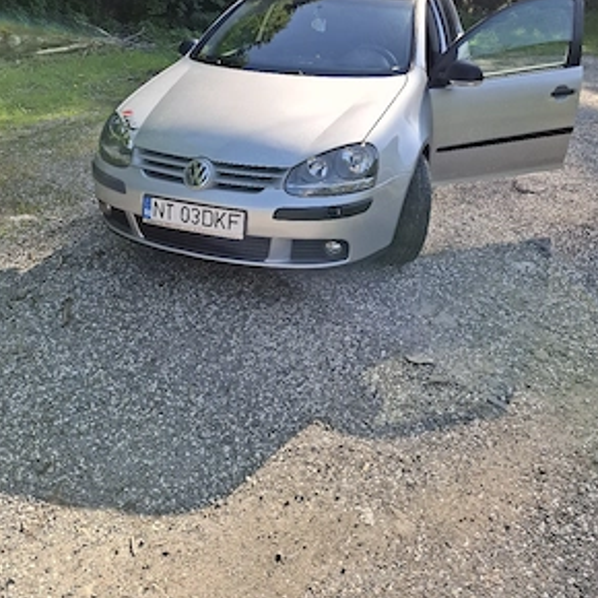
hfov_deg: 57.3
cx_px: 299
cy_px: 198
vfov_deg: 56.1
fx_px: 547
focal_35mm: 28
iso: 50
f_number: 1.8
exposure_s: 1/1000
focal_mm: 5.54
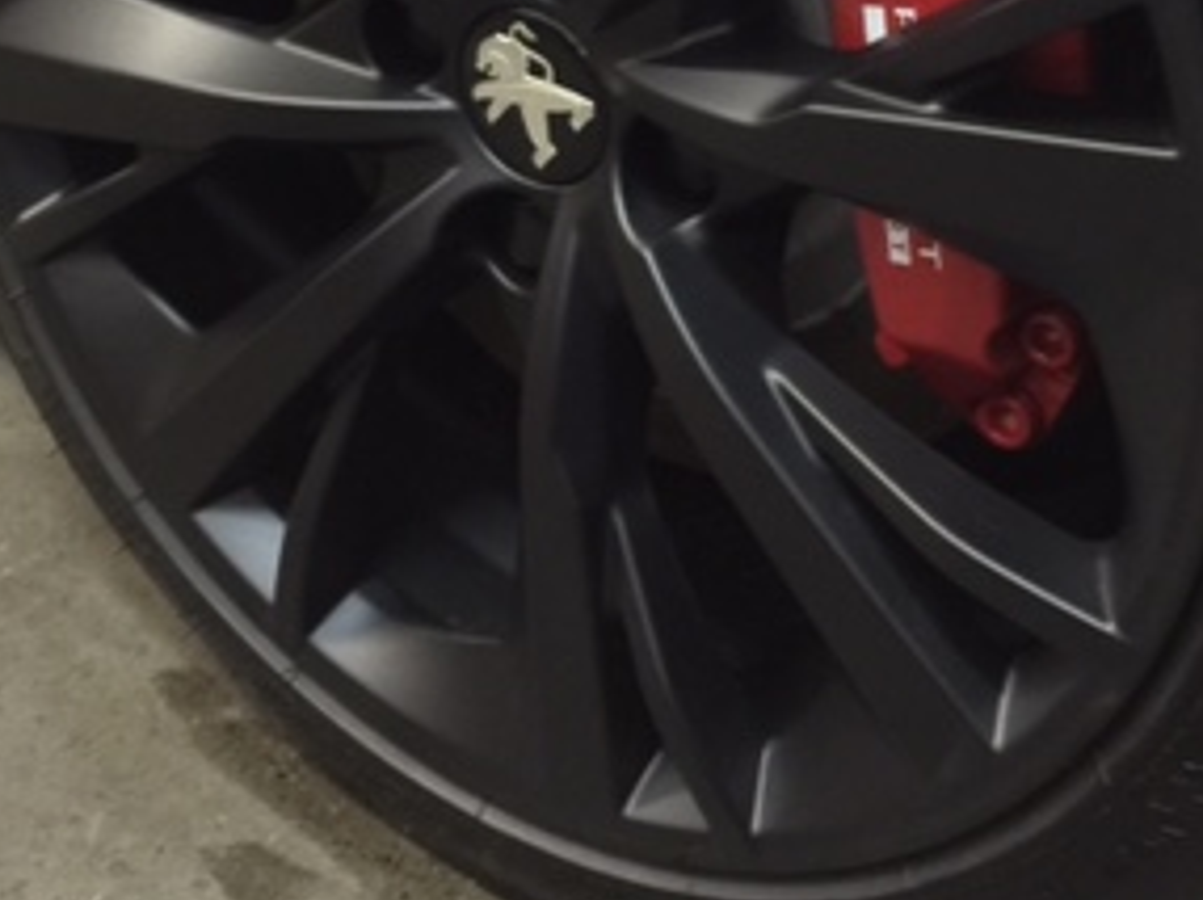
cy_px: 17
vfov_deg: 21.8
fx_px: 2257
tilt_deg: -26.2
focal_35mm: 65
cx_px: 673
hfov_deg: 29.8
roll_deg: -1.4
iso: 100
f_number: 2.2
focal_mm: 4.15
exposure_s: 1/4
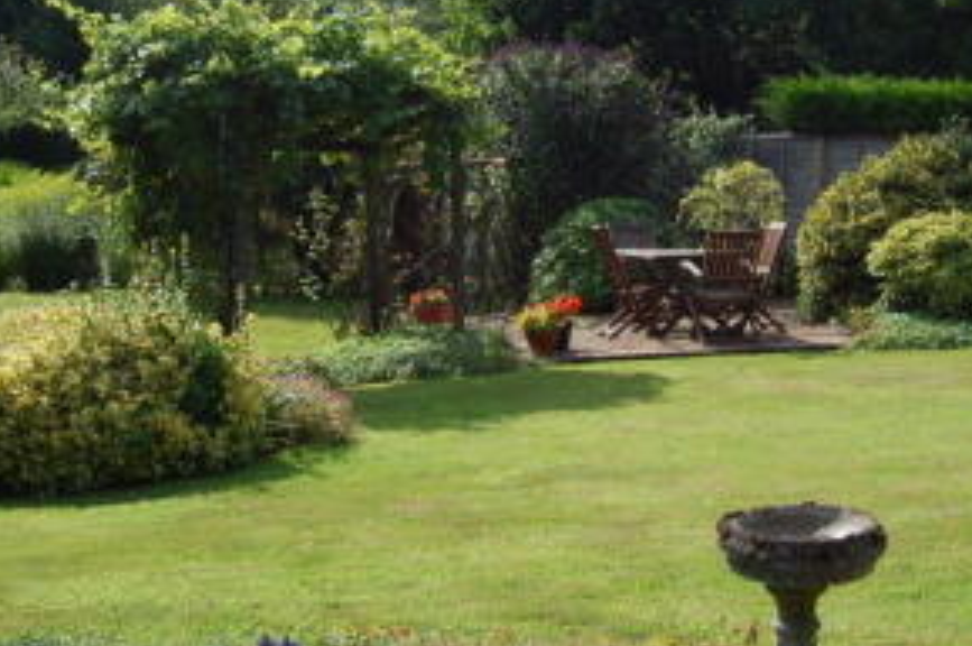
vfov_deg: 20.0
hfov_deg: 29.3
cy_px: 310
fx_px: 1834
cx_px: 716
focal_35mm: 68
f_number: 8
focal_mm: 20
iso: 200
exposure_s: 1/250
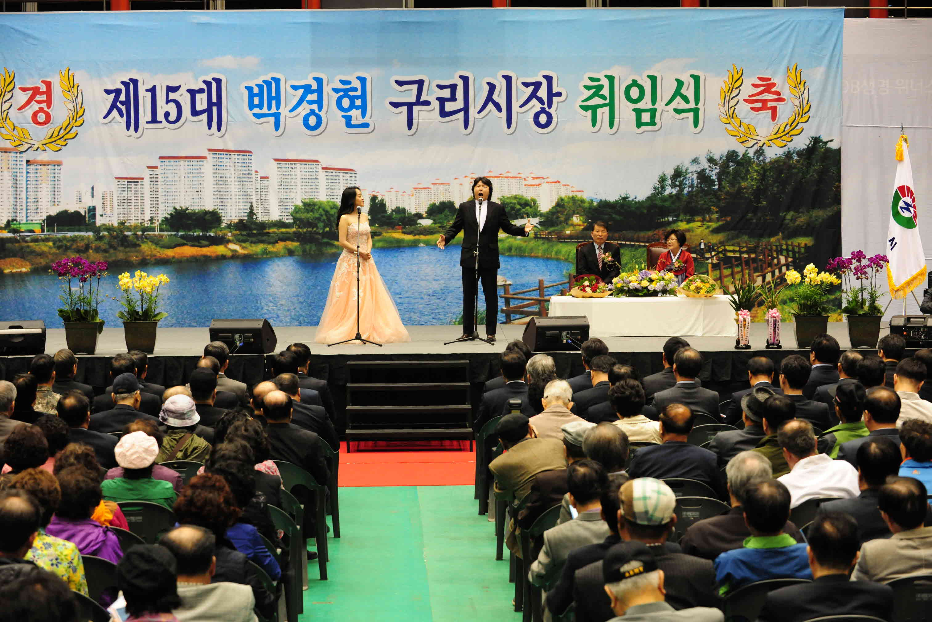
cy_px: 311
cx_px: 466
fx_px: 2459
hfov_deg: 21.5
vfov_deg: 14.4
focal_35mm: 95
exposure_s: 1/60
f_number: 7.1
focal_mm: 95
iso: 1600
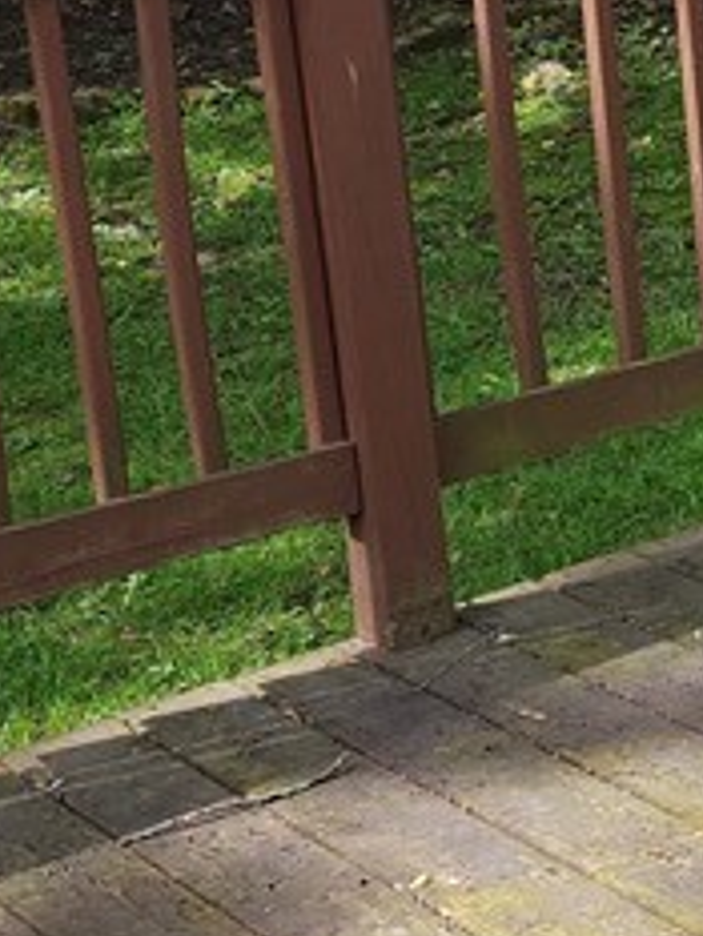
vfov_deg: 19.2
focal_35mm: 101
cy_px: 153
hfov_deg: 13.1
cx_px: 1294
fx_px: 2732
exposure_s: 1/419
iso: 50
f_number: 1.8
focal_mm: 5.4
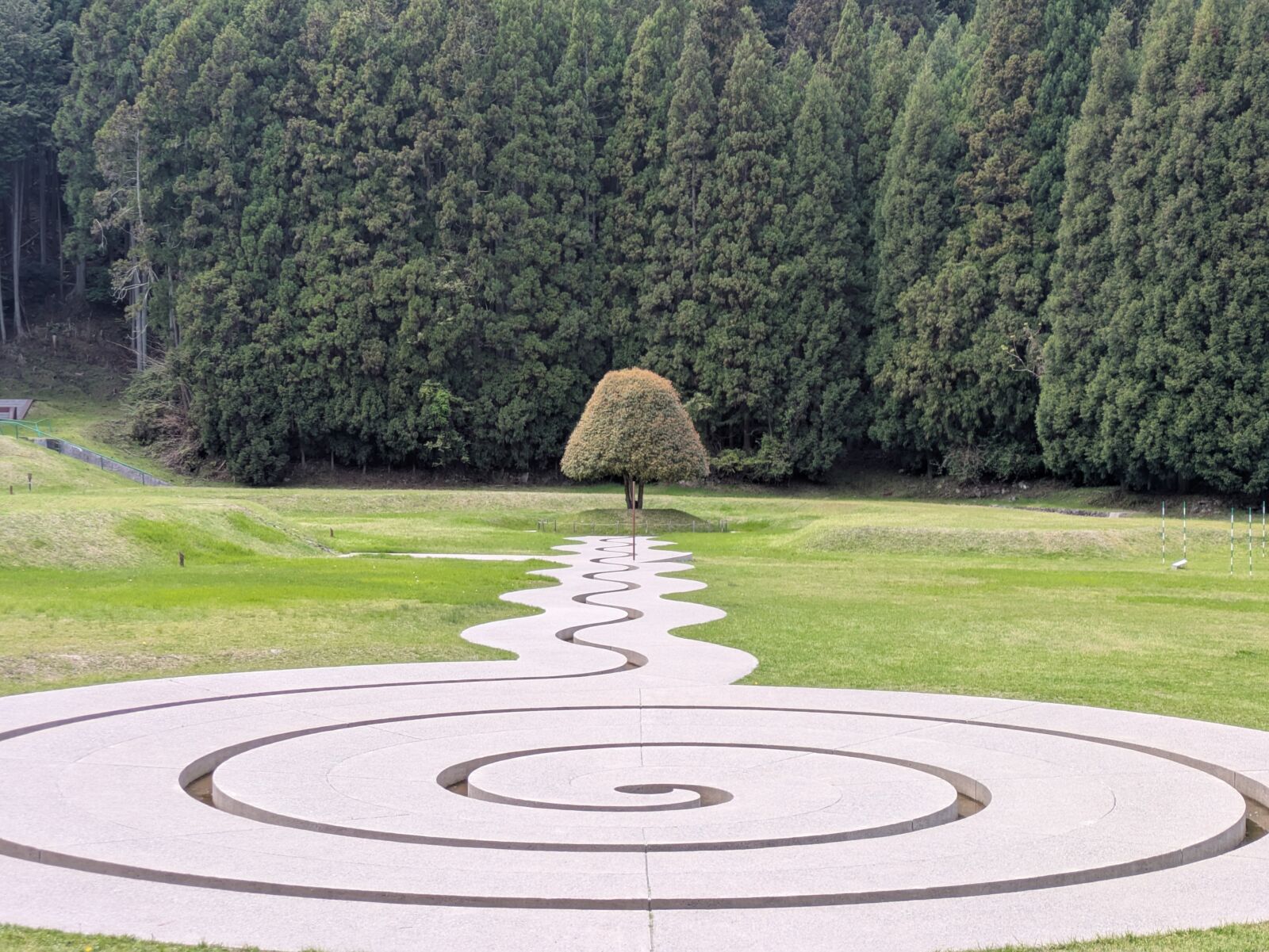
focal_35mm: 51
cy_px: 476
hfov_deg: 37.5
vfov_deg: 28.6
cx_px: 634
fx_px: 1870
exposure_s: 1/686
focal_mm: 5.43
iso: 47
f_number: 1.89
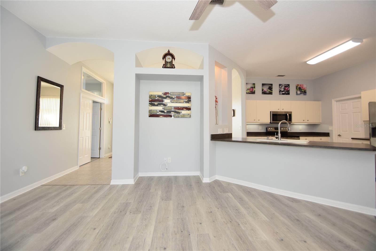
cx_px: 188
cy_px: 126
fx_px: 157
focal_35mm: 15
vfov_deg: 77.3
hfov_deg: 100.4
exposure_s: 1/60
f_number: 4
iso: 200
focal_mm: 10
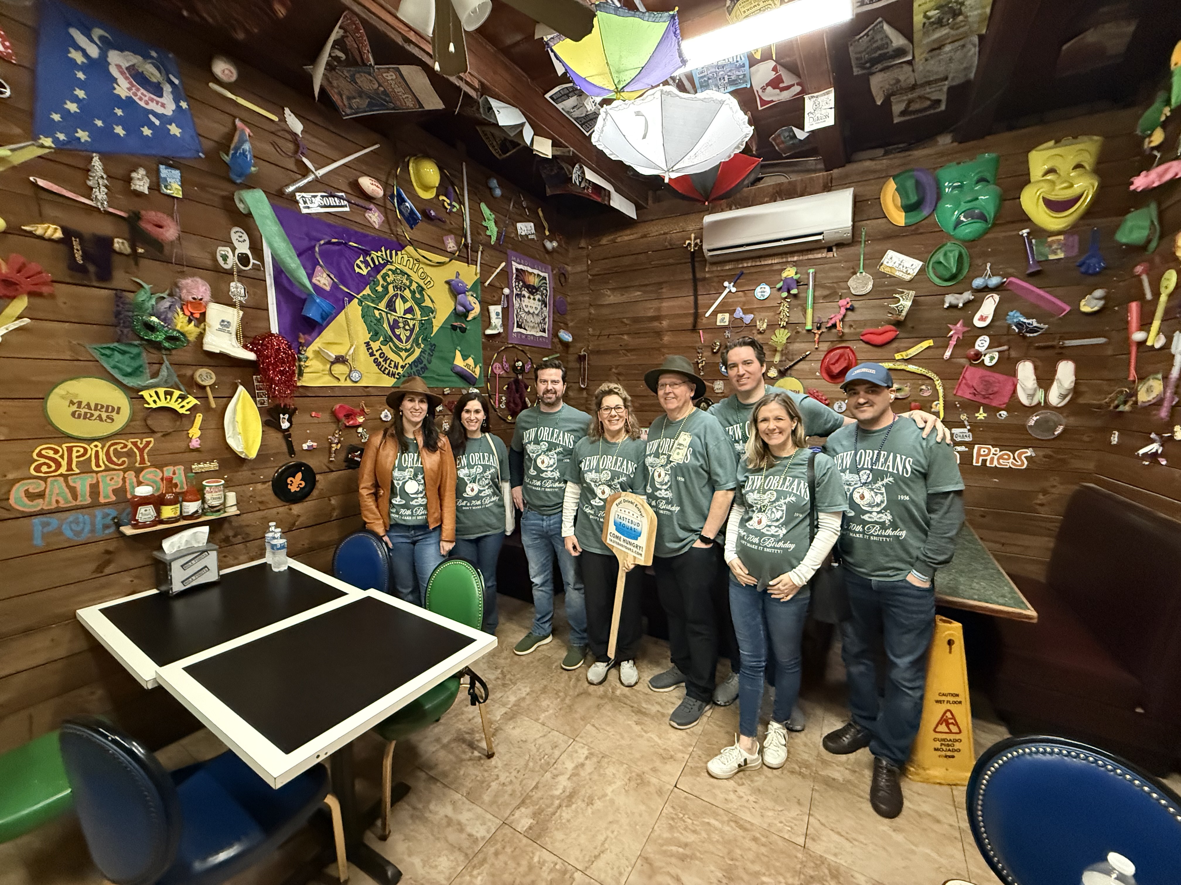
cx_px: 590
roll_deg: -0.8
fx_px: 478
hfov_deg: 102.1
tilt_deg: -6.1
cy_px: 442
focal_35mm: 14
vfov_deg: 85.7
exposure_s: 1/60
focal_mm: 2.22
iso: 1000
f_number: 2.2
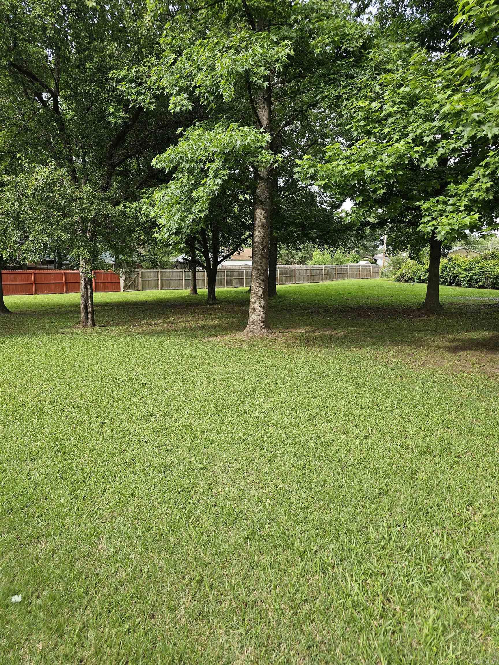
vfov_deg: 73.9
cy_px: 332
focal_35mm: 23
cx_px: 250
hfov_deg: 58.9
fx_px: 442
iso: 12
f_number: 1.7
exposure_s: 1/120
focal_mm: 6.3
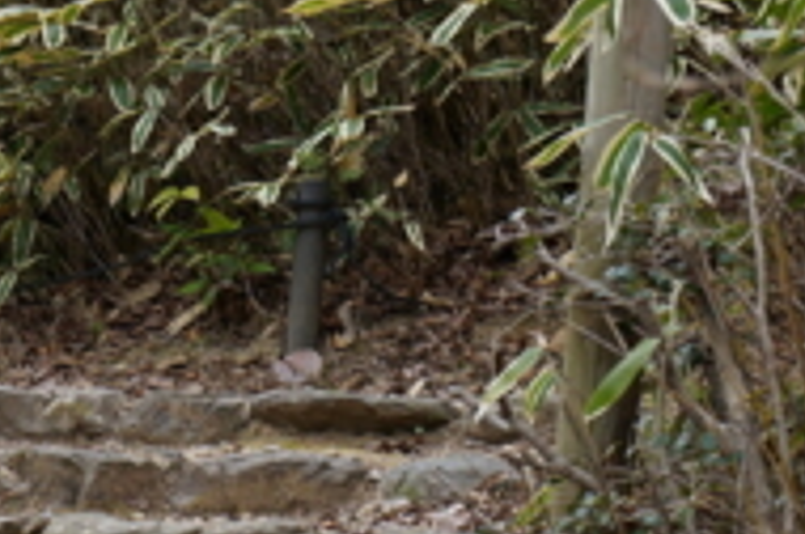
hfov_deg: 13.7
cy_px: 36
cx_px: -339
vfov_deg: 9.6
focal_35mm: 142
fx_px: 3170
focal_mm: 30
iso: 100
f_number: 5
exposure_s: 1/80
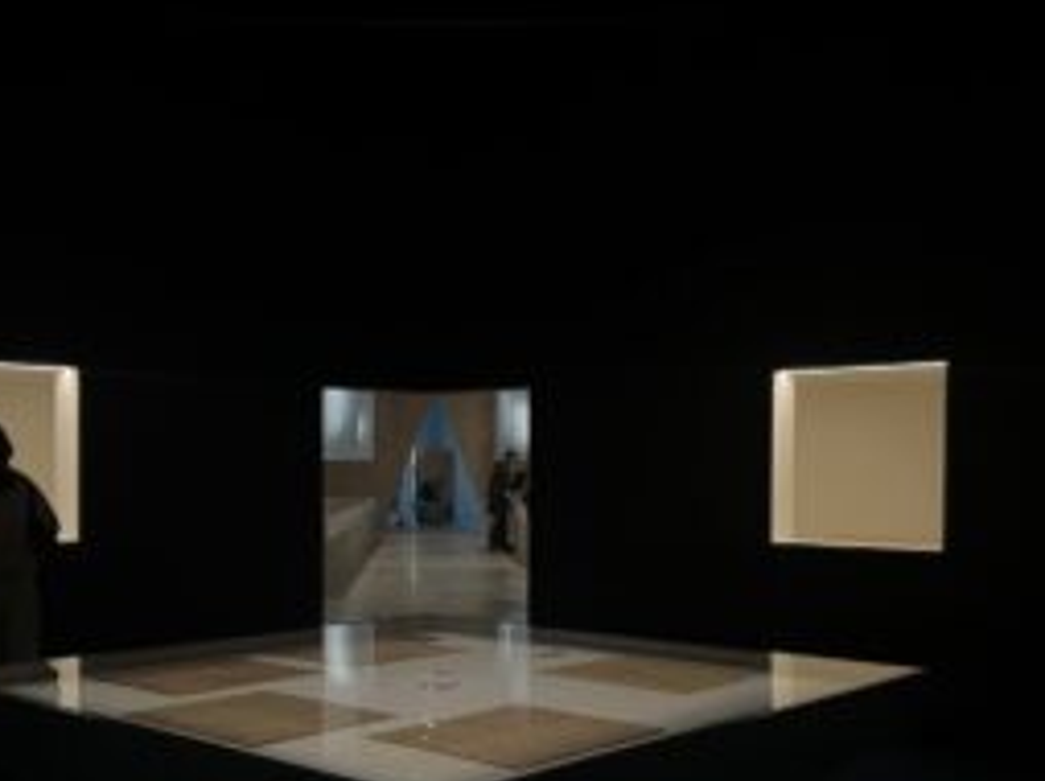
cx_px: 428
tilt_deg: -1.8
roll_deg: +0.2
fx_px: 1237
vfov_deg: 34.9
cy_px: 489
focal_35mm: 41
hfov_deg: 45.6
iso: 500
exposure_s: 1/41
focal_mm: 5.1
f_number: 1.6
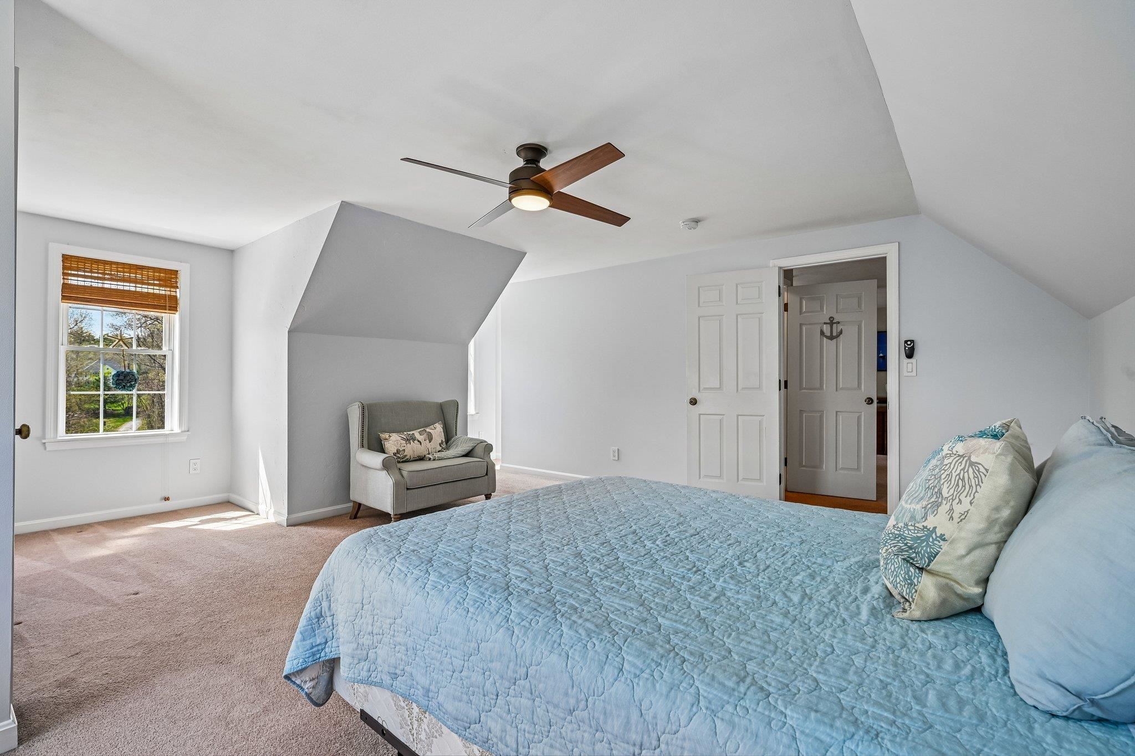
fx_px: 504
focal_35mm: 16
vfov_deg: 73.7
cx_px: 568
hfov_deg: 96.7
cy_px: 378
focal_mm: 16
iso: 400
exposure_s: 1/80
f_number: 8
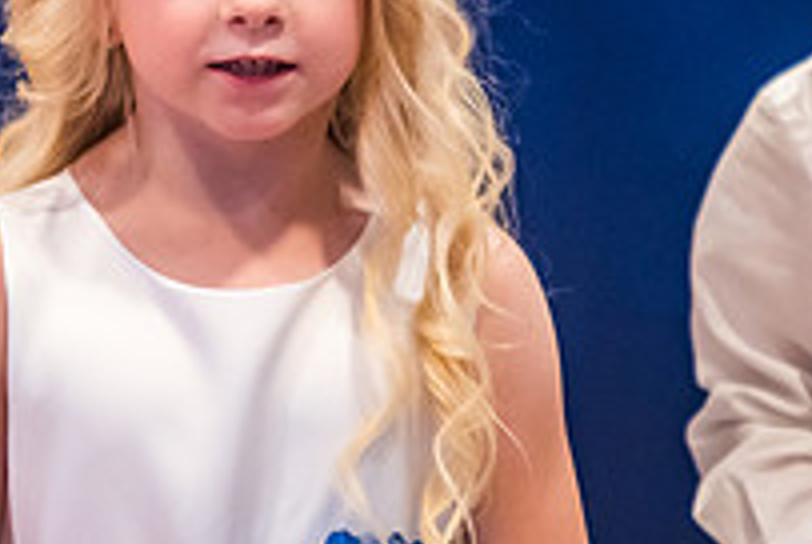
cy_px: 58
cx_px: 144
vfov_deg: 2.5
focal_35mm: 556
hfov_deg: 3.7
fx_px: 12559
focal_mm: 195
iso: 3200
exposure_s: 1/200
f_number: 2.8
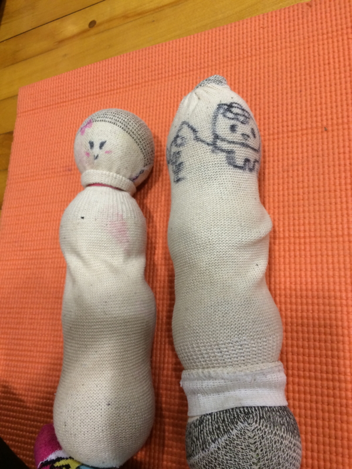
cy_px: 234
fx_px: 407
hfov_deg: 46.8
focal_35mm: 30
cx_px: 176
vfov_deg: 60.0
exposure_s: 1/33
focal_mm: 4.12
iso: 160
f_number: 2.2
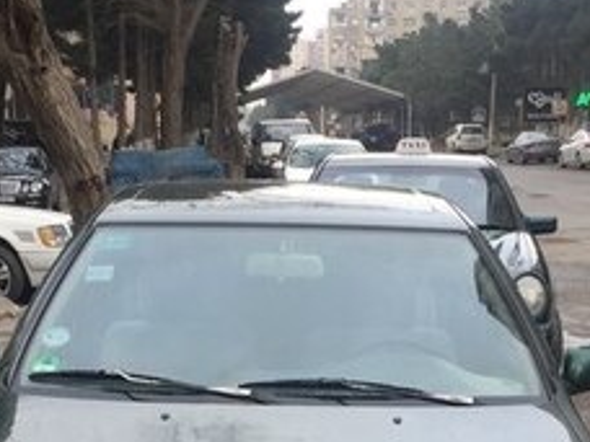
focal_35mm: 84
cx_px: 305
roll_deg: +0.9
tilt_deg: -15.5
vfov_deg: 16.8
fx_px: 1432
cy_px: 523
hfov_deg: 23.3
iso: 32
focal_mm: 4.15
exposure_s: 1/246
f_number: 2.2
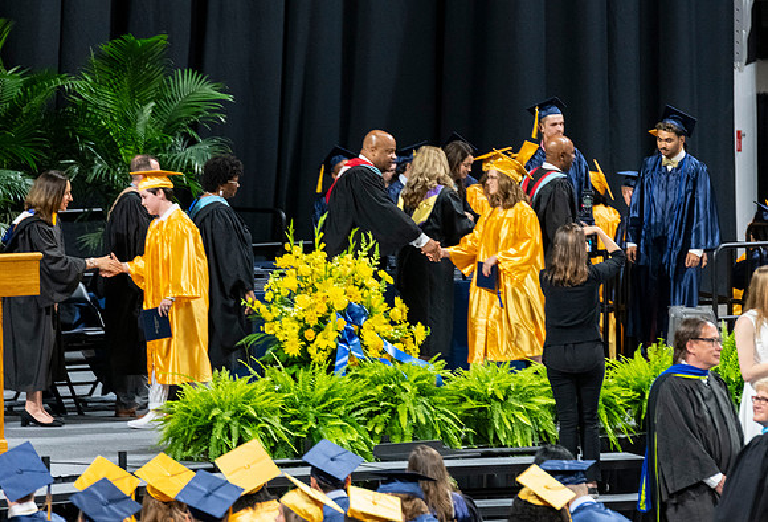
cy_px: 314
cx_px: 448
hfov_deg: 7.2
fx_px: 6073
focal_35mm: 283
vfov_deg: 4.9
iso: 2000
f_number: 4
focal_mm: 190
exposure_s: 1/200
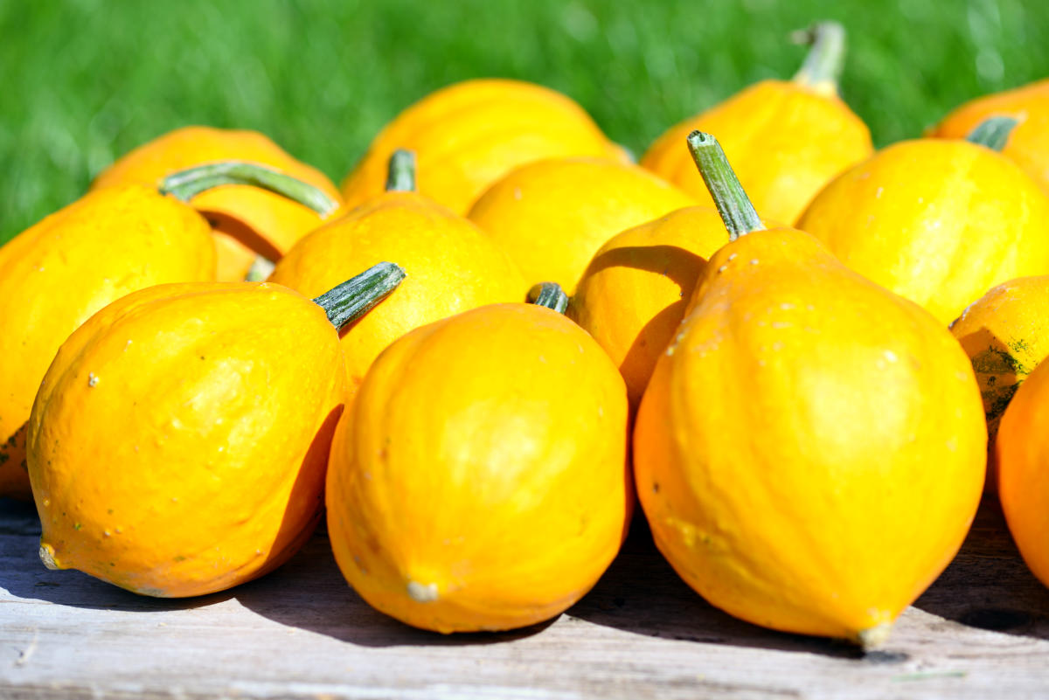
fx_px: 3061
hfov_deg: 19.4
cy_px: 350
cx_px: 524
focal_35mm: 105
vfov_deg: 13.1
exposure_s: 1/500
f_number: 6.3
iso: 100
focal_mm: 105
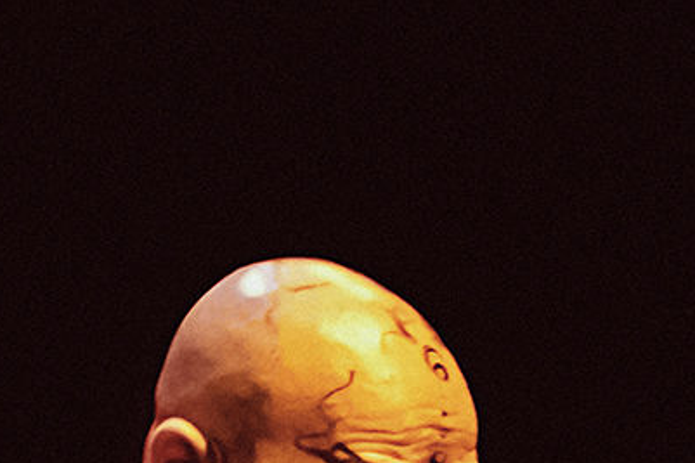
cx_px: 1945
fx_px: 6001
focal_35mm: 311
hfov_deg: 6.2
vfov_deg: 4.3
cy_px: 1035
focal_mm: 35
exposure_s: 1/40
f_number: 5.6
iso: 2500
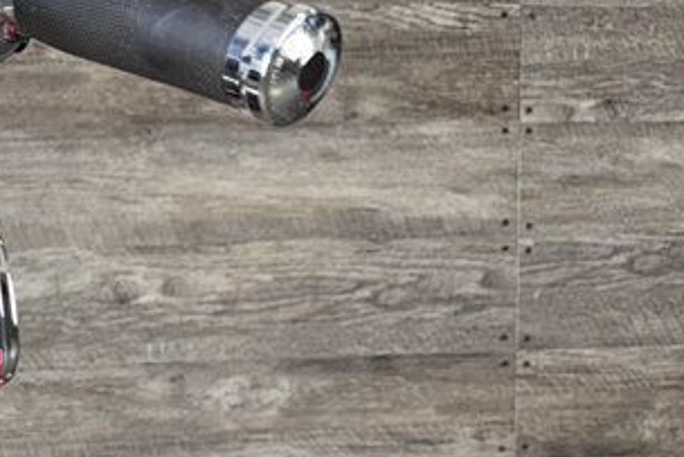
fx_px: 1597
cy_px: 534
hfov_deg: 20.5
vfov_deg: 15.7
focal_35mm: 84
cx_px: -353
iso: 50
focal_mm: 6.76
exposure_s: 1/32
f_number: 1.78
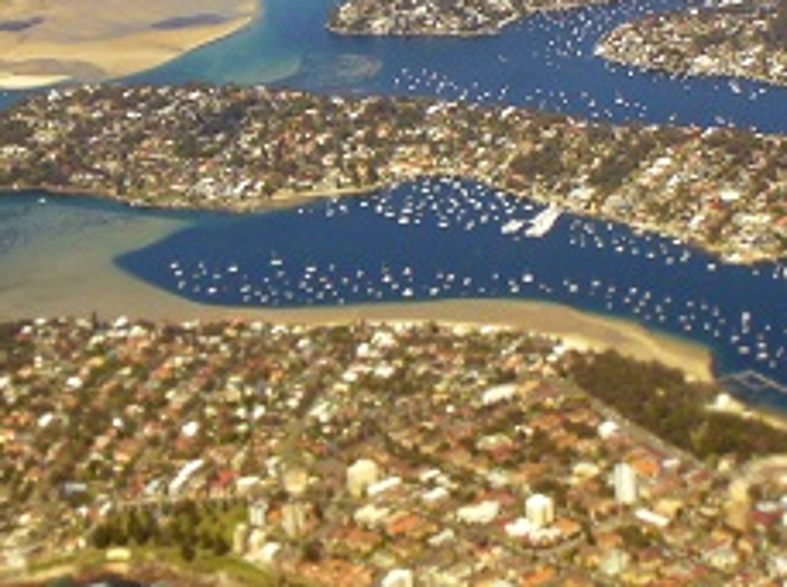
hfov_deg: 15.7
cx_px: 385
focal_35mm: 126
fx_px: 2860
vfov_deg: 11.7
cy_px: 144
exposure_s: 1/320
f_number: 3
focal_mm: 7.9
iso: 80
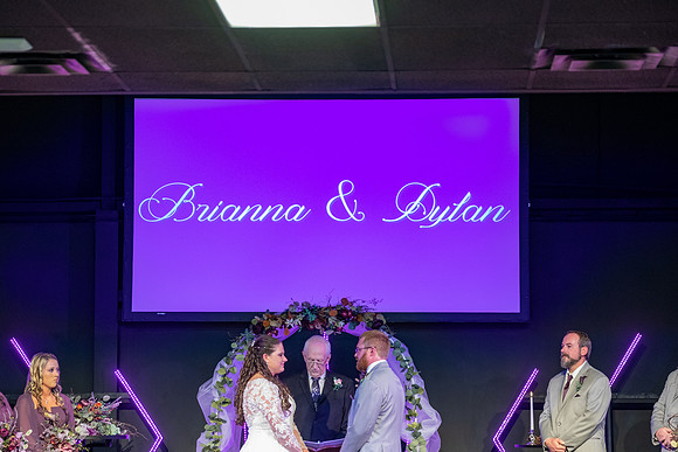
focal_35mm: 122
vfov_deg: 11.2
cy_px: 226
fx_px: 2306
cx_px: 339
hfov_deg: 16.7
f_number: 2.8
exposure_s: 1/100
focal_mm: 80.4
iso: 1250
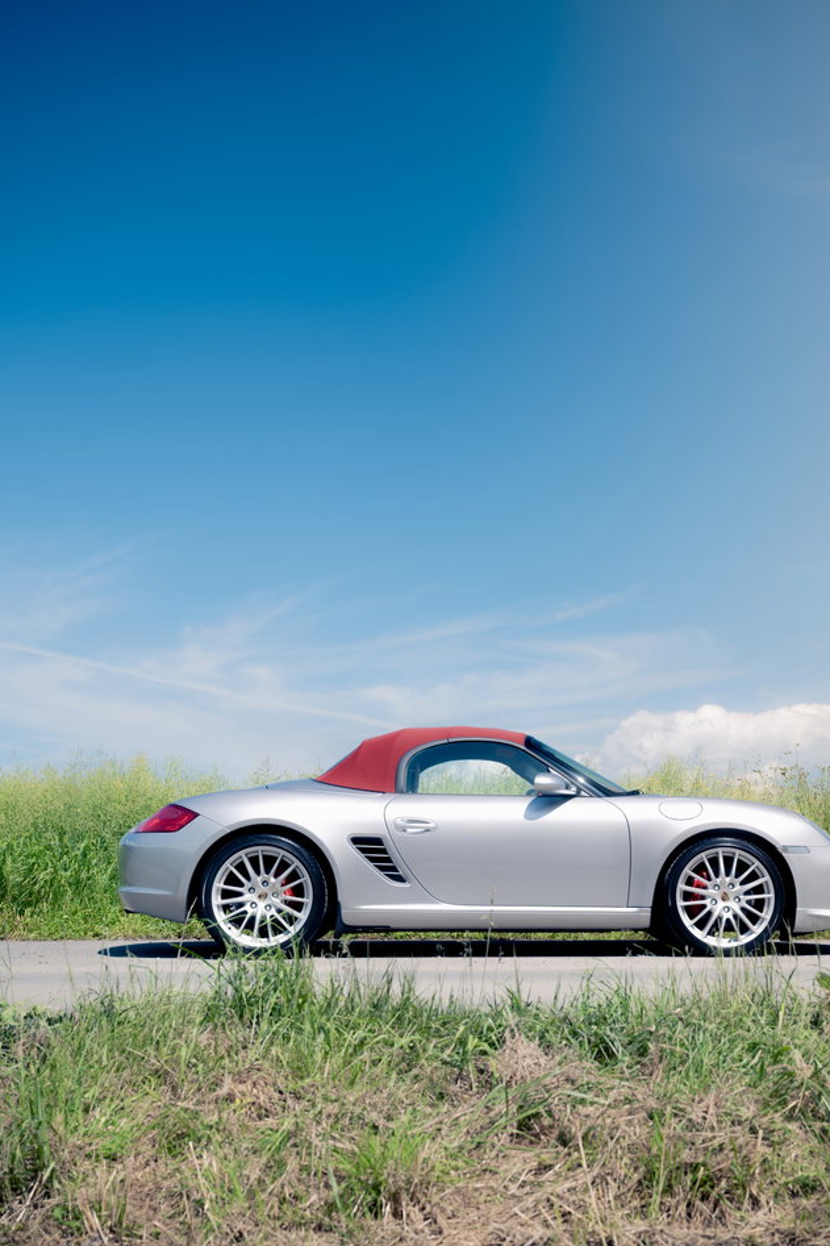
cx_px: 500
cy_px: 664
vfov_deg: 43.6
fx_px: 1557
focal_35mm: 45
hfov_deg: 29.8
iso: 100
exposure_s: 1/250
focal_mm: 37
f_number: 4.5
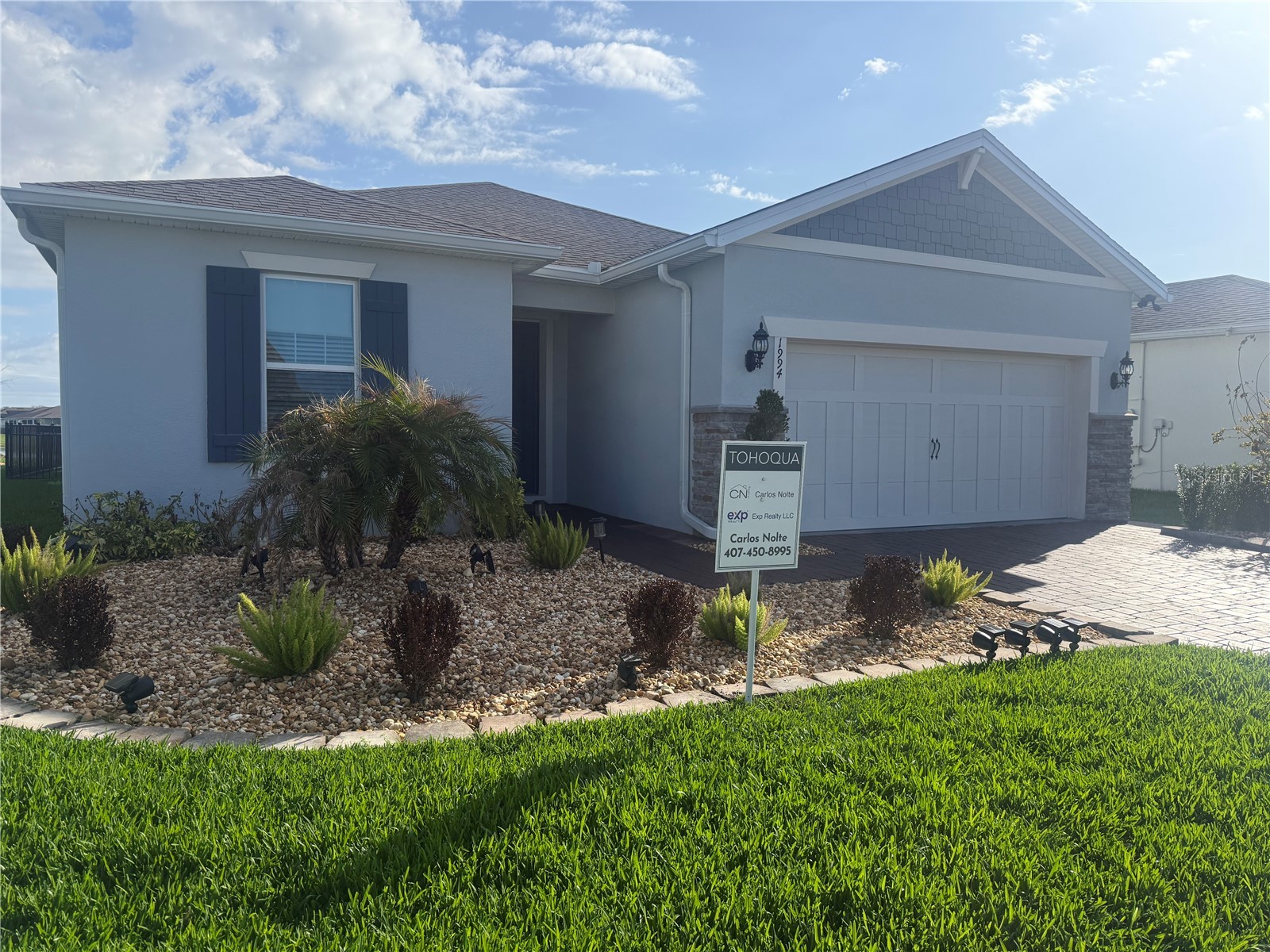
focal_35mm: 24
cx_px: 635
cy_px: 476
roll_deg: -0.9
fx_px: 881
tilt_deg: -3.6
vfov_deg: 56.8
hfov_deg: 71.6
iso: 100
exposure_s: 1/6173
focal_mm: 6.76
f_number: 1.78
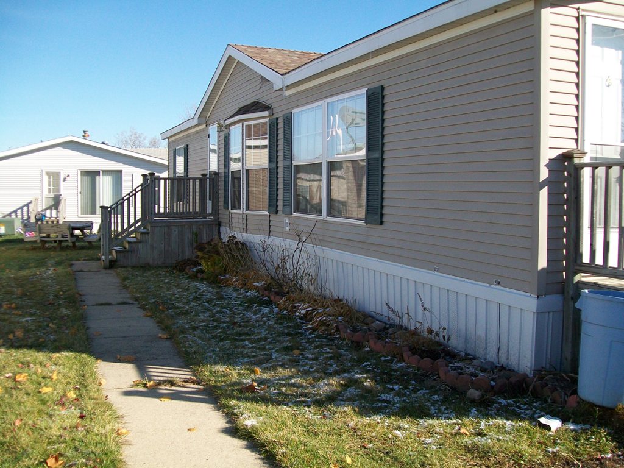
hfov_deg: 51.4
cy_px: 234
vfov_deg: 39.7
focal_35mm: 36
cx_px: 312
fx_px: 649
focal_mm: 6
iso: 64
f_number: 2.7
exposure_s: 1/640
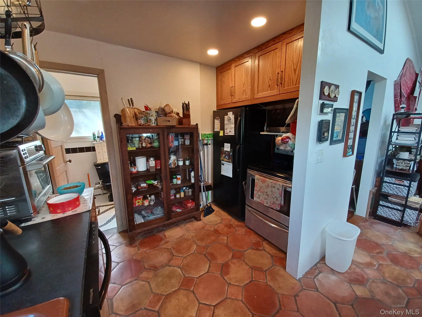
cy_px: 158
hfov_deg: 106.2
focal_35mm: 13
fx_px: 158
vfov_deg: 89.9
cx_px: 211
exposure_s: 1/60
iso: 125
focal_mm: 1.42
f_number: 2.2
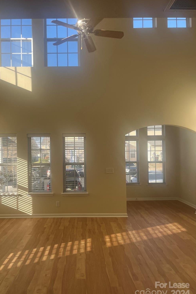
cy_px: 150
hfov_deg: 46.3
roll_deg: +1.2
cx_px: 84
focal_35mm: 28
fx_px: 229
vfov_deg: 65.5
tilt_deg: -1.0
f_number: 1.6
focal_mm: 5.1
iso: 50
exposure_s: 1/452
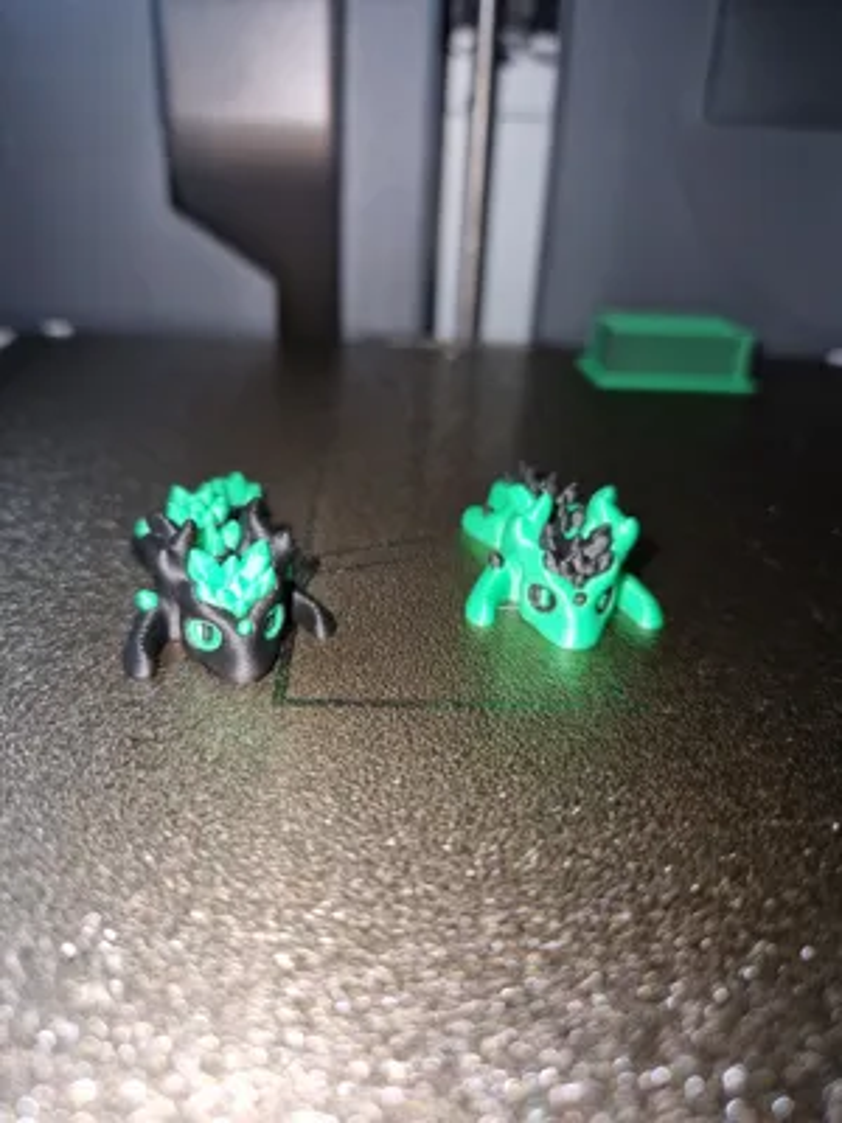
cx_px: 421
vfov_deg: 73.9
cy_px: 562
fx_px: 746
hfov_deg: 58.9
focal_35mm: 23
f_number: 1.8
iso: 200
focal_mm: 5.4
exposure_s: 1/100
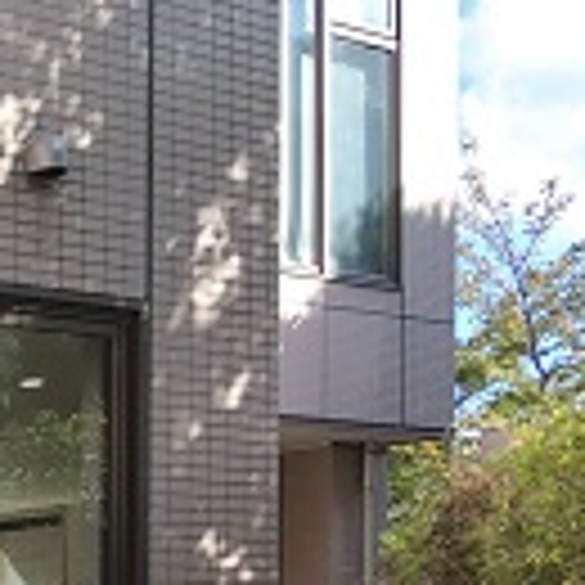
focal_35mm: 95
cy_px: 770
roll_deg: +0.4
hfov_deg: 15.8
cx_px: -436
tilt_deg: -3.7
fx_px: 1816
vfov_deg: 17.2
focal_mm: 4.15
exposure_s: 1/506
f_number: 2.2
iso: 25
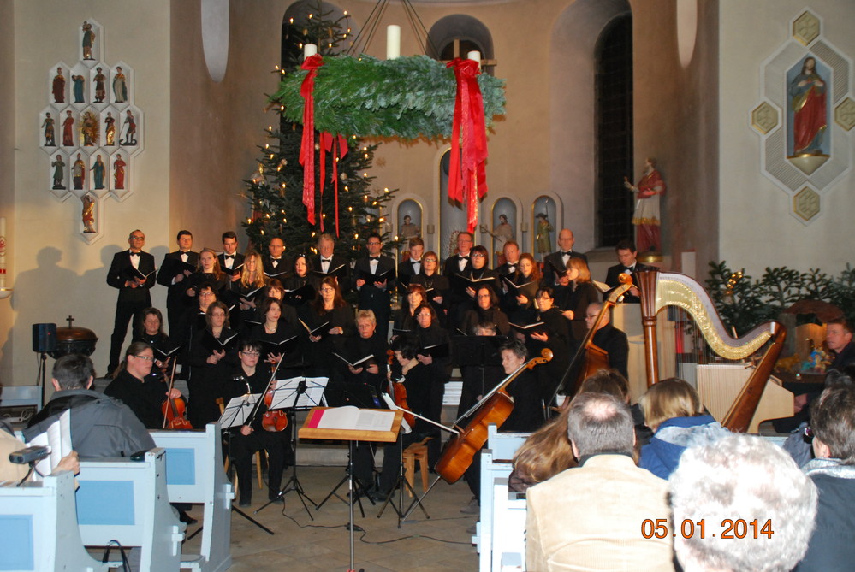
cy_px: 286
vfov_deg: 32.0
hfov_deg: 46.3
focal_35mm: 42
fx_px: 999
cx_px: 428
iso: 800
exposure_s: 1/60
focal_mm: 28
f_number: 4
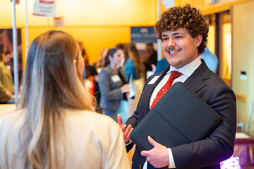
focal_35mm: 67
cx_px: 130
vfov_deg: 20.2
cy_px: 82
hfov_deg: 30.0
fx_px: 474
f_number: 2.8
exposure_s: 1/125
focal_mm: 62
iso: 2500
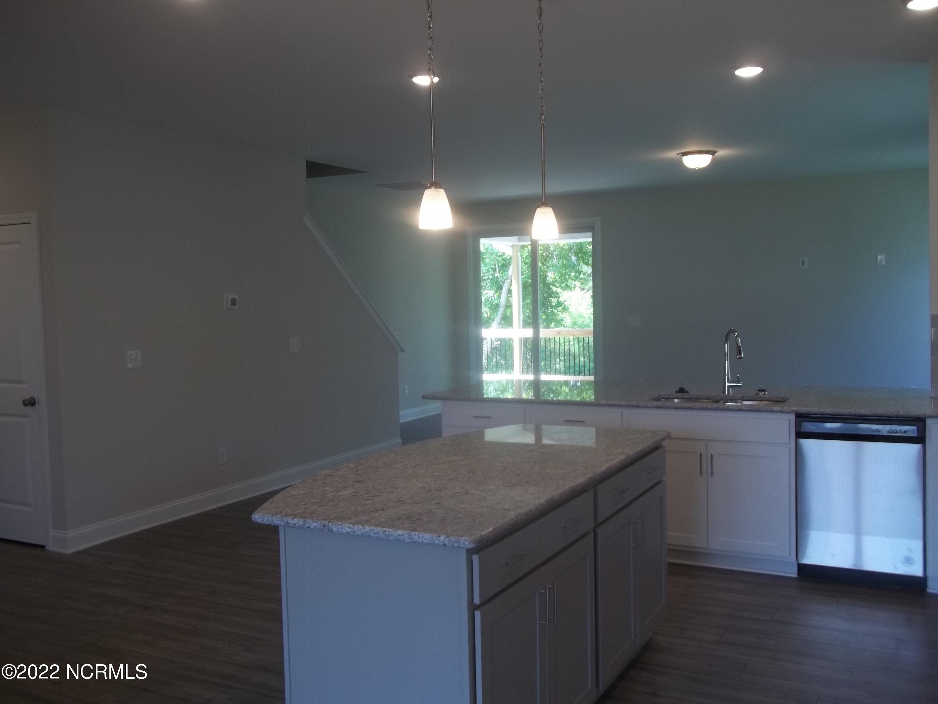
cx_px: 469
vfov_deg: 44.2
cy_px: 352
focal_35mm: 32
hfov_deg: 56.8
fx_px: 867
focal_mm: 5.7
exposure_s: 1/50
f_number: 2.9
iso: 64
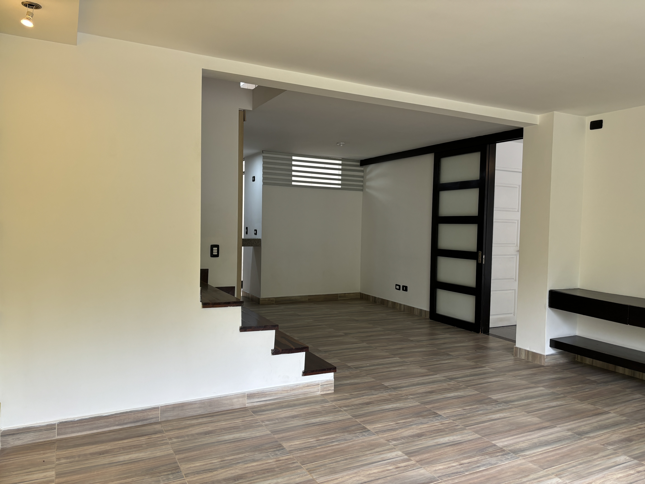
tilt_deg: -2.2
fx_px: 484
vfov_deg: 53.1
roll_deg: -1.5
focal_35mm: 26
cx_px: 322
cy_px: 242
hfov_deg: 67.3
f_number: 1.6
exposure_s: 1/121
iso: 80
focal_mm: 5.96
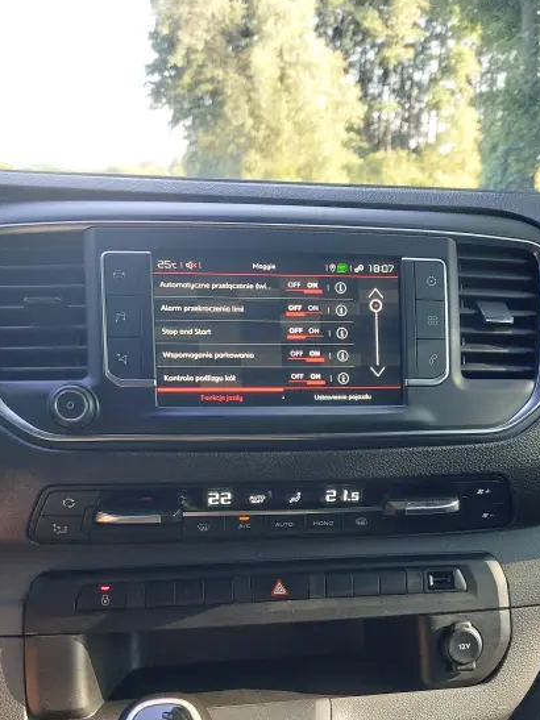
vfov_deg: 46.8
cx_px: 313
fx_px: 812
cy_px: 502
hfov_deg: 36.7
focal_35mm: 39
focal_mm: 5.23
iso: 125
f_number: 1.8
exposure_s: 1/50
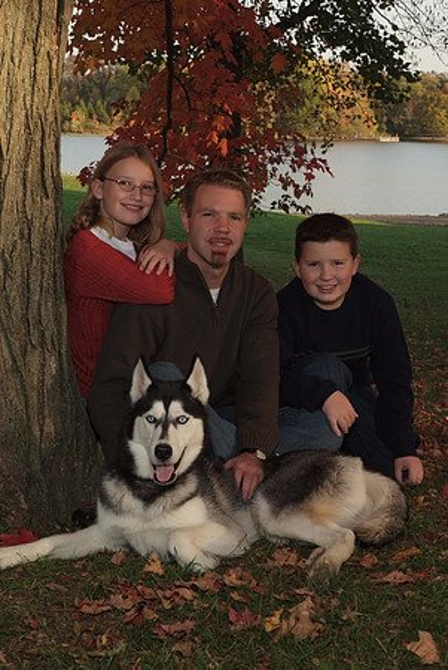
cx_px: 224
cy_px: 335
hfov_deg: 20.7
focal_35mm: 66
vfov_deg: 30.5
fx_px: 1229
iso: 320
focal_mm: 44
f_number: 10
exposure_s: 1/125
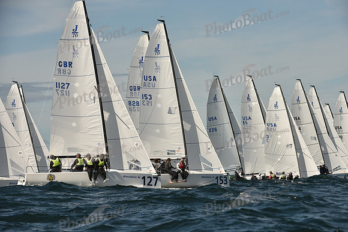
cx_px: 174
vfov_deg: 6.9
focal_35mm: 200
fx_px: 1934
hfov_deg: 10.3
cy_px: 116
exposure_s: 1/1600
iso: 400
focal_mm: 200
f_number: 9
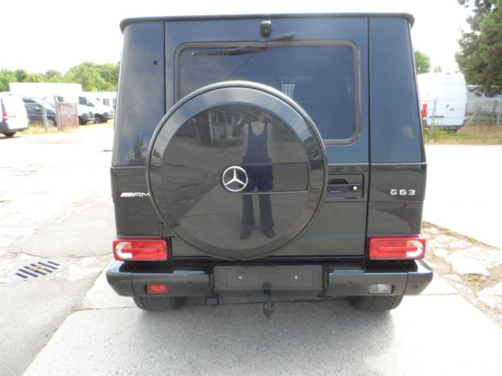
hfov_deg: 71.6
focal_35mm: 24
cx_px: 251
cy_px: 188
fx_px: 348
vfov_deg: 56.8
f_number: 3.2
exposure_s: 1/180
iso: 80
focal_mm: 4
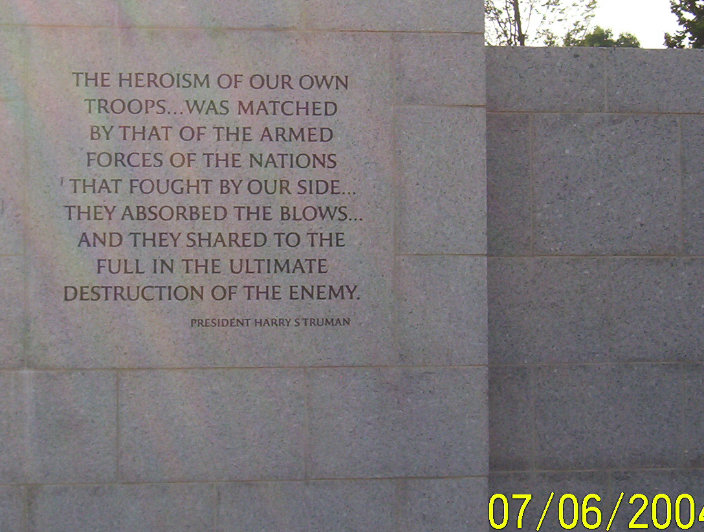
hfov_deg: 20.3
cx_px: 243
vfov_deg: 15.4
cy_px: 211
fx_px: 1957
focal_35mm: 96
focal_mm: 9.98
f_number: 6.7
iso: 100
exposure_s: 1/303
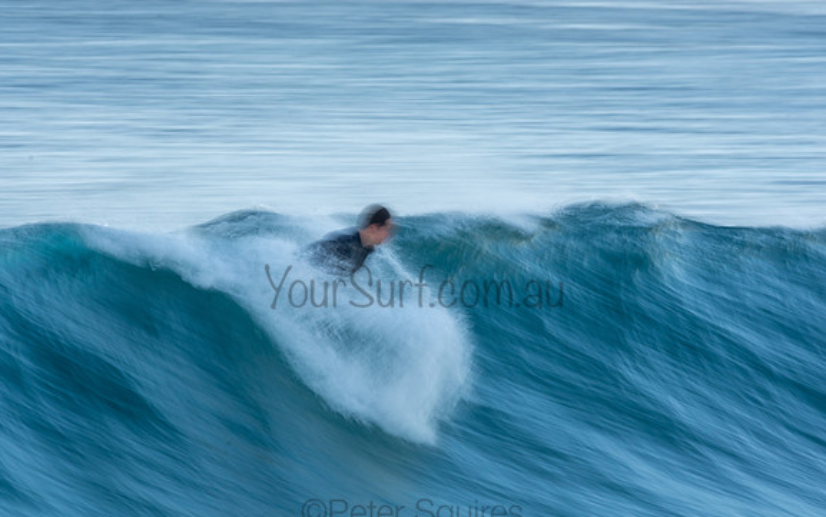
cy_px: 274
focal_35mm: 768
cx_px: 412
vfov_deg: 1.7
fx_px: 17294
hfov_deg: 2.7
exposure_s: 1/10
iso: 100
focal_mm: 500
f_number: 18
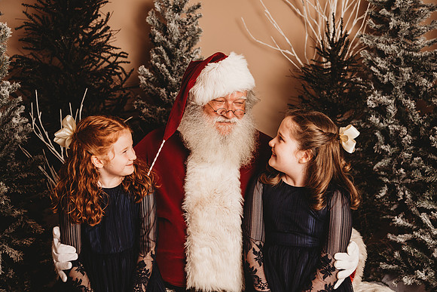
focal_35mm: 52
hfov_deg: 38.2
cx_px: 218
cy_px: 146
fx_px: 631
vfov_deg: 26.0
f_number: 4
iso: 100
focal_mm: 52
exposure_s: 1/160
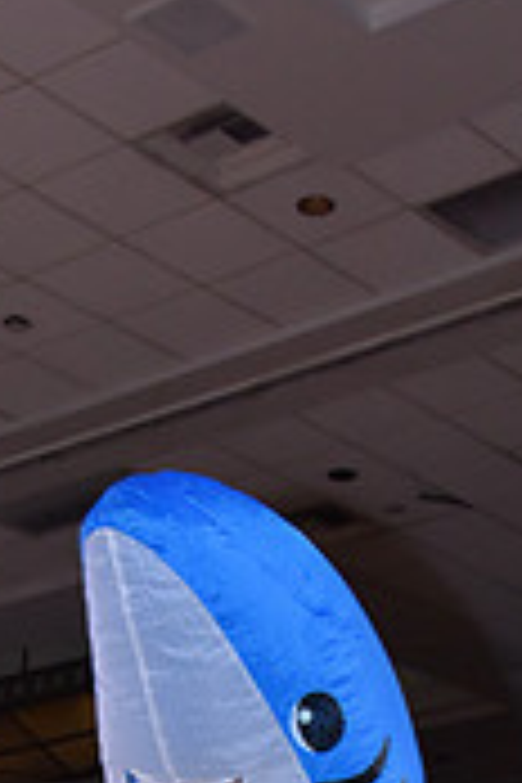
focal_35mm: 127
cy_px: 1242
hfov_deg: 10.8
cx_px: 299
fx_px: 2762
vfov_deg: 14.8
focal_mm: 38
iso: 2000
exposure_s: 1/250
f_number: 5.6
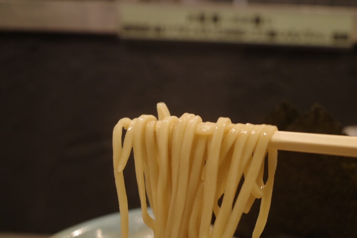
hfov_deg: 65.5
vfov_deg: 46.4
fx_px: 278
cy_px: 119
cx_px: 178
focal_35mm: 28
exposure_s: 1/30
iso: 640
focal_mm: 18.3
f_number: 2.8
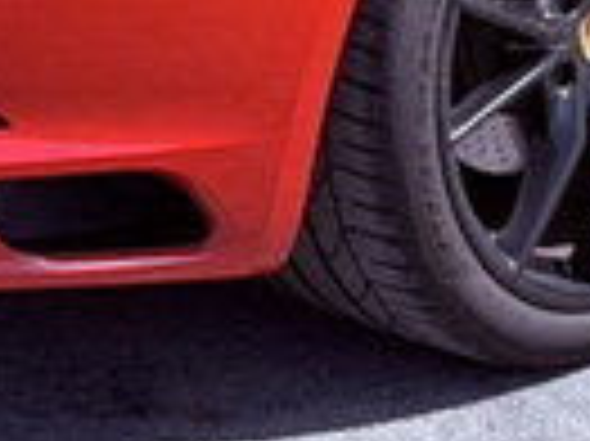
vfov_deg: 5.2
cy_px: -436
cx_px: 477
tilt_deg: -14.1
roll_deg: +0.1
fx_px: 4785
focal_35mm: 281
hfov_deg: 7.0
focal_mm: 6.76
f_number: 1.78
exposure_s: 1/2415
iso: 64
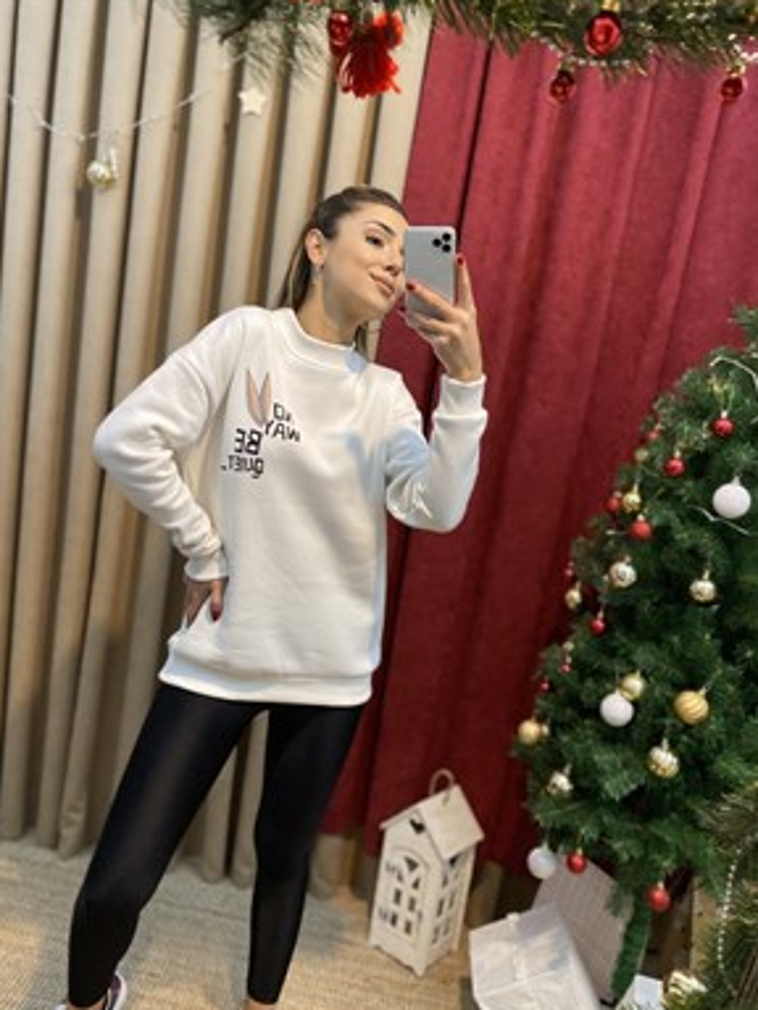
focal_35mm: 28
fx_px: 818
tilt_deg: -27.7
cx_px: 353
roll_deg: -9.6
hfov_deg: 49.7
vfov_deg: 63.4
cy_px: 535
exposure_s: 1/50
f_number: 1.8
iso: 160
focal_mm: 4.25
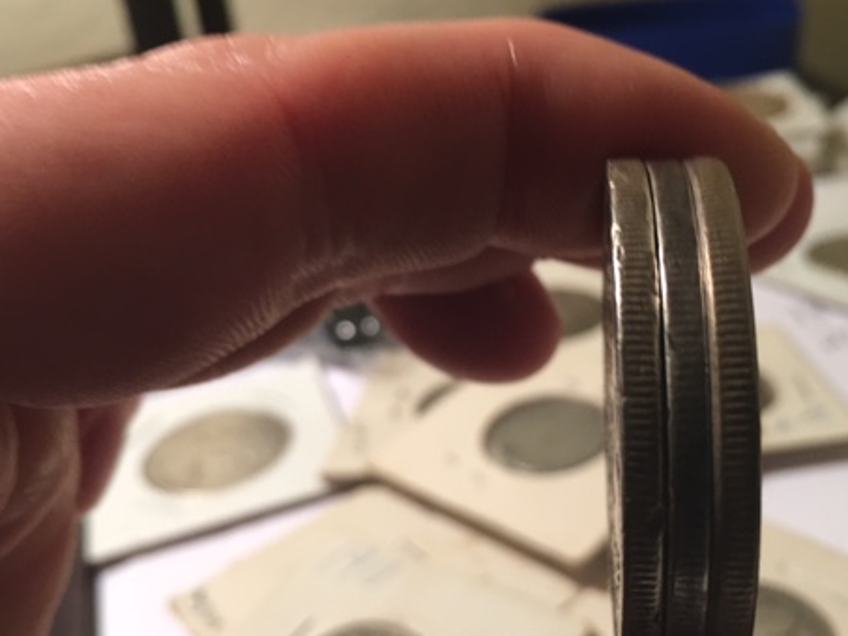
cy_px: 342
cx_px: 489
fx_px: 1005
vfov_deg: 35.1
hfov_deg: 45.6
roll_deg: +4.3
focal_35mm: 41
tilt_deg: -26.6
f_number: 2.2
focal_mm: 4.15
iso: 40
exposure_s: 1/15
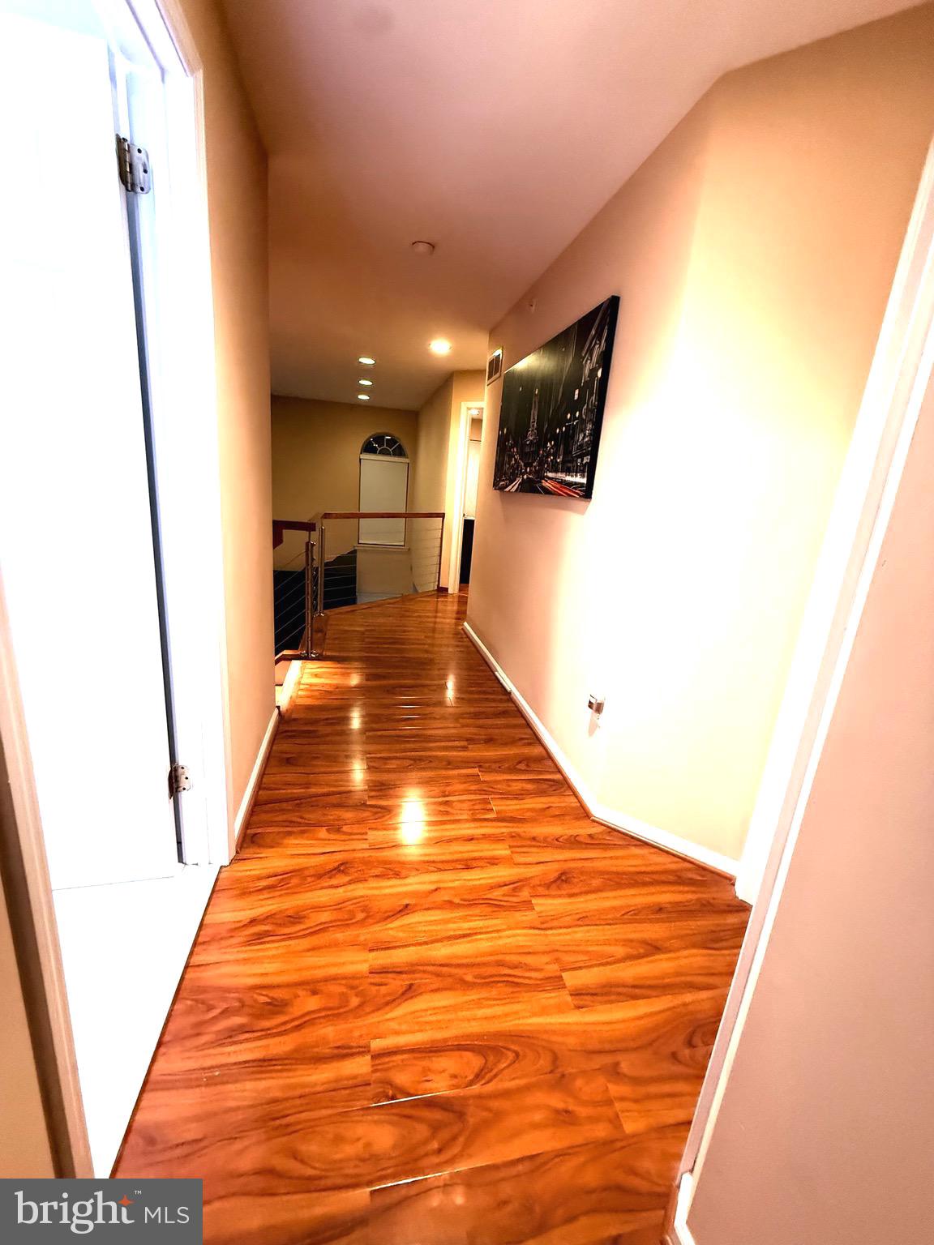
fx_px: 504
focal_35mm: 14
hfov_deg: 85.7
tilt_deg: -14.5
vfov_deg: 102.1
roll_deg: -4.8
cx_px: 467
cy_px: 622
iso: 640
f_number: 2.2
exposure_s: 1/60
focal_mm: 2.22
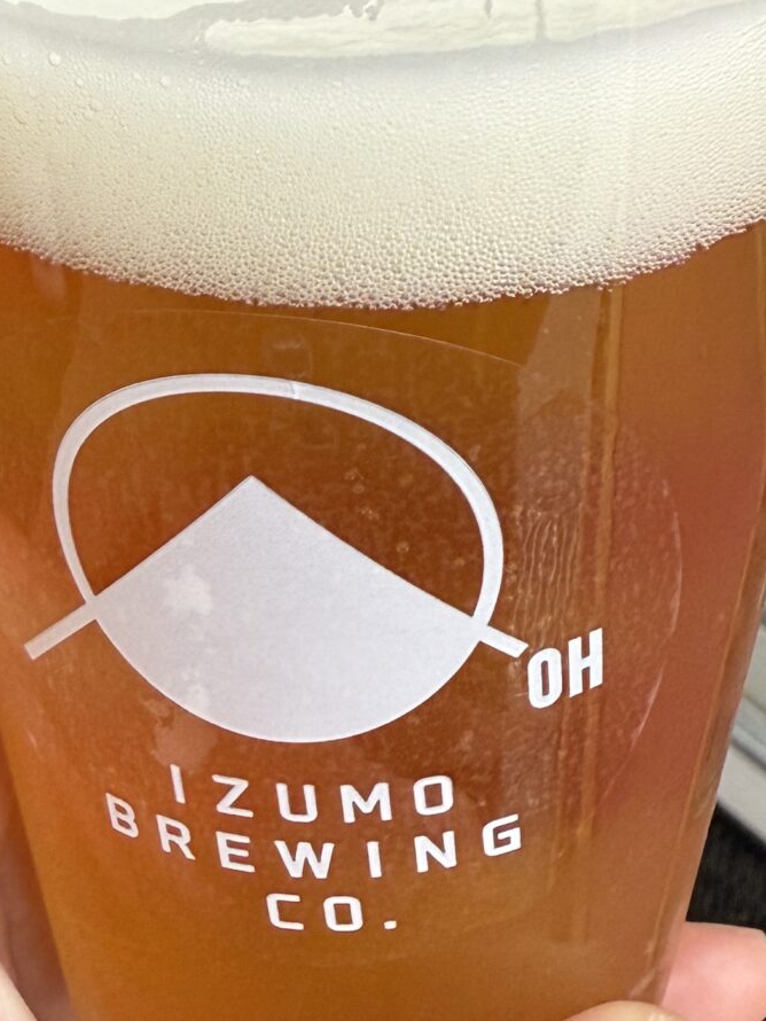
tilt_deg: -34.4
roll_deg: +0.7
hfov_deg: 21.3
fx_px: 2035
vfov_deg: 28.2
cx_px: 359
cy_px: 490
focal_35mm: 69
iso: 100
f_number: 2.2
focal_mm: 2.22
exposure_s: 1/120
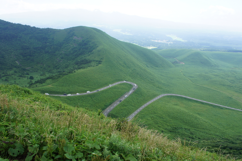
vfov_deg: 43.6
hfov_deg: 62.0
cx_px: 121
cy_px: 80
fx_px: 202
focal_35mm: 30
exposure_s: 1/60
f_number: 11
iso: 200
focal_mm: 20
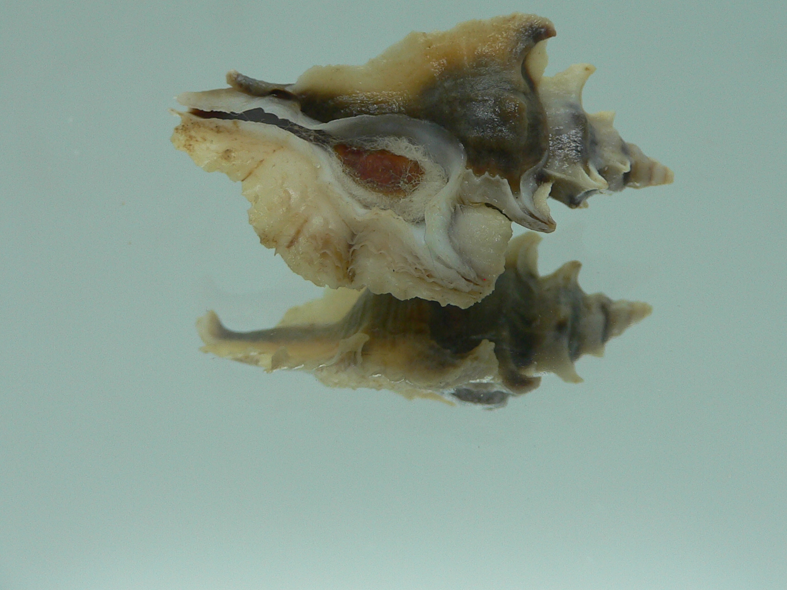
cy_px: 203
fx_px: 1046
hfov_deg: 41.2
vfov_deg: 31.3
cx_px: 427
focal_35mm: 46
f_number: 2.8
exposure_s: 1/60
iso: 80
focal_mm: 4.6
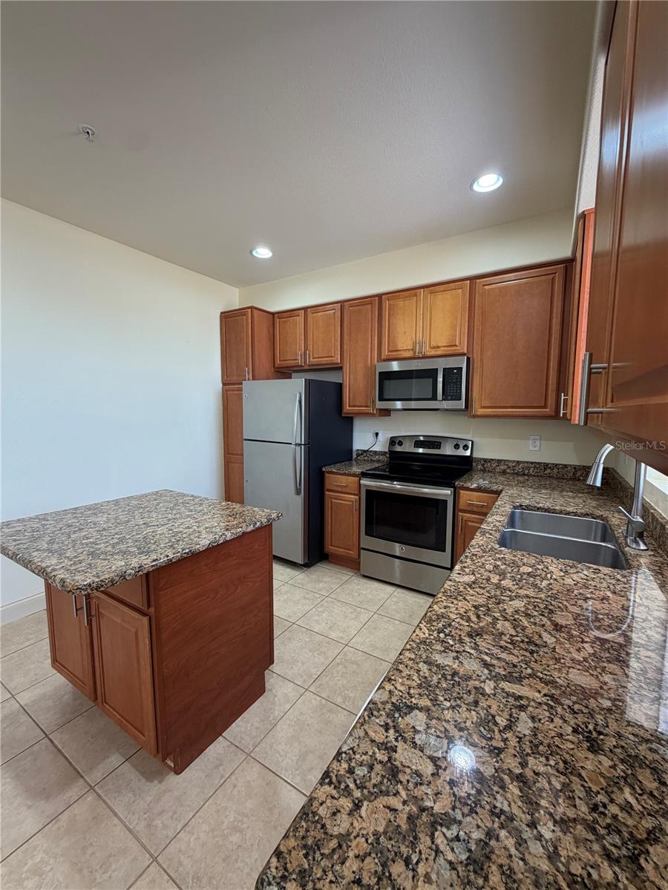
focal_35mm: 14
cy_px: 445
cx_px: 334
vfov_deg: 102.1
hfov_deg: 85.7
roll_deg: +0.3
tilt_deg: -0.6
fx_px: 360
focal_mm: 2.22
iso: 200
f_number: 2.2
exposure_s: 1/120
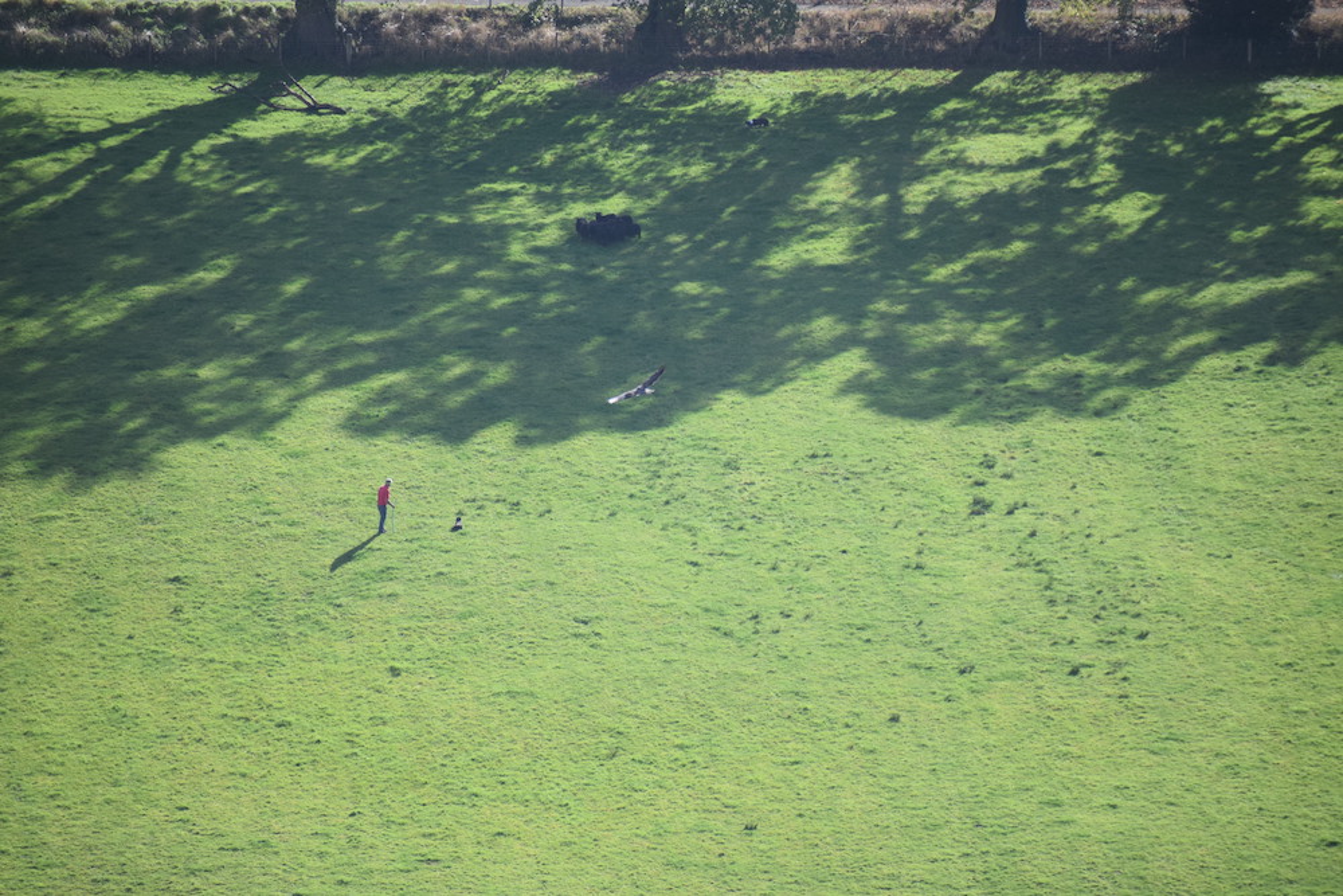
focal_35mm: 450
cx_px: 672
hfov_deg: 4.6
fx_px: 16789
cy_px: 448
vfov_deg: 3.1
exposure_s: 1/1000
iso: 720
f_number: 6.3
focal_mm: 300
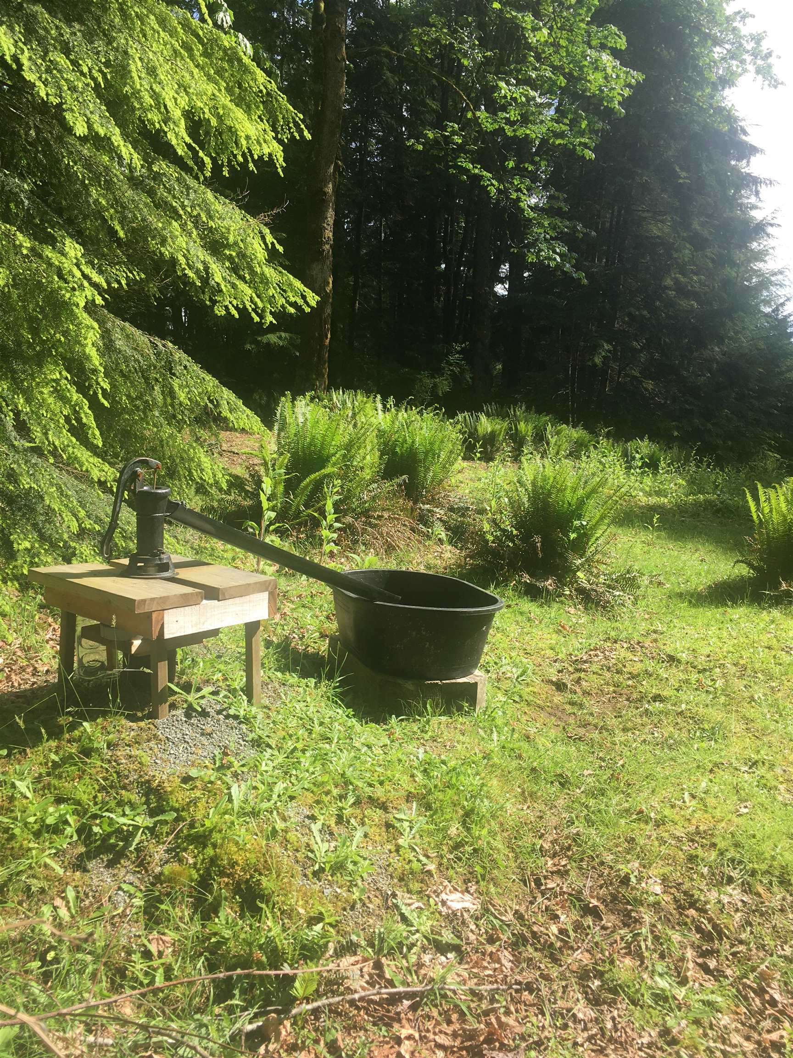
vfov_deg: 61.7
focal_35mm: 29
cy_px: 529
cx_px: 396
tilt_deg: -9.7
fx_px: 886
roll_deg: -2.5
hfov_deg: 48.2
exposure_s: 1/582
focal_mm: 4.15
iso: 25
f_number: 2.2
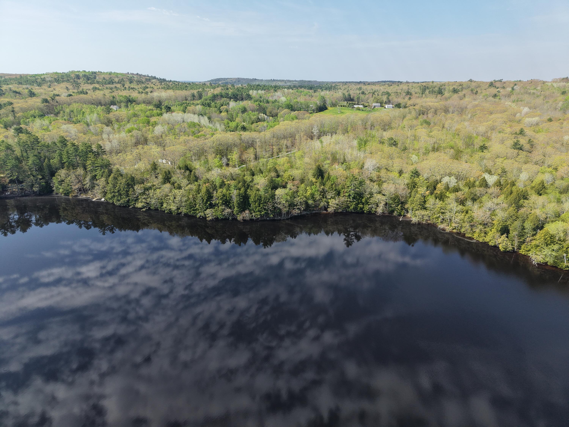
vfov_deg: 56.8
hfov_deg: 71.6
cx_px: 284
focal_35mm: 24
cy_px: 214
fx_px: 394
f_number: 1.8
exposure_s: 1/3000
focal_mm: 8.67
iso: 230
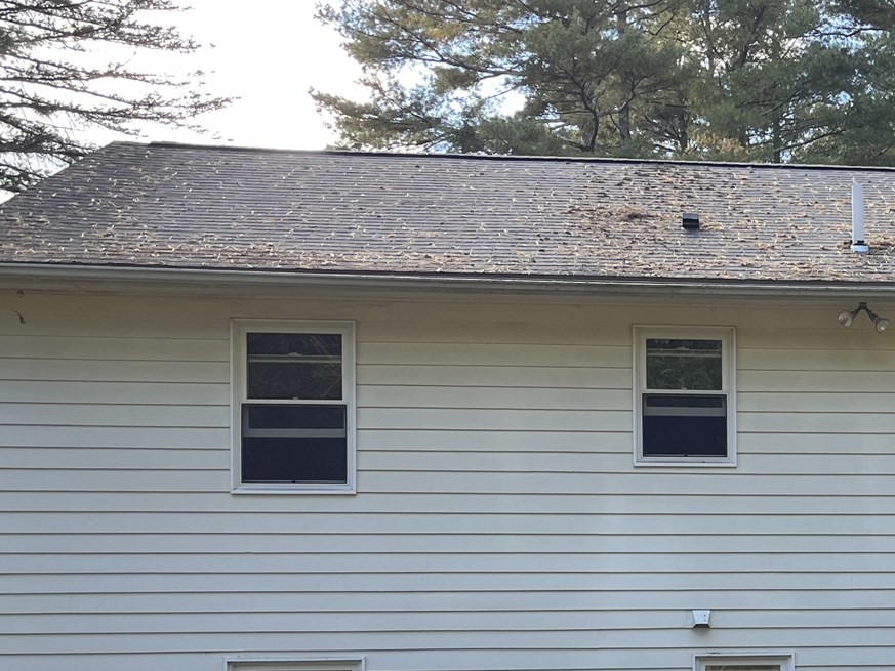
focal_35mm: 61
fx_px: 1577
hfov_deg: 29.9
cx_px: 853
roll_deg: +0.2
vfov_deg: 23.5
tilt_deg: +0.8
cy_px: 582
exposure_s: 1/220
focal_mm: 5.1
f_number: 1.6
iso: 40
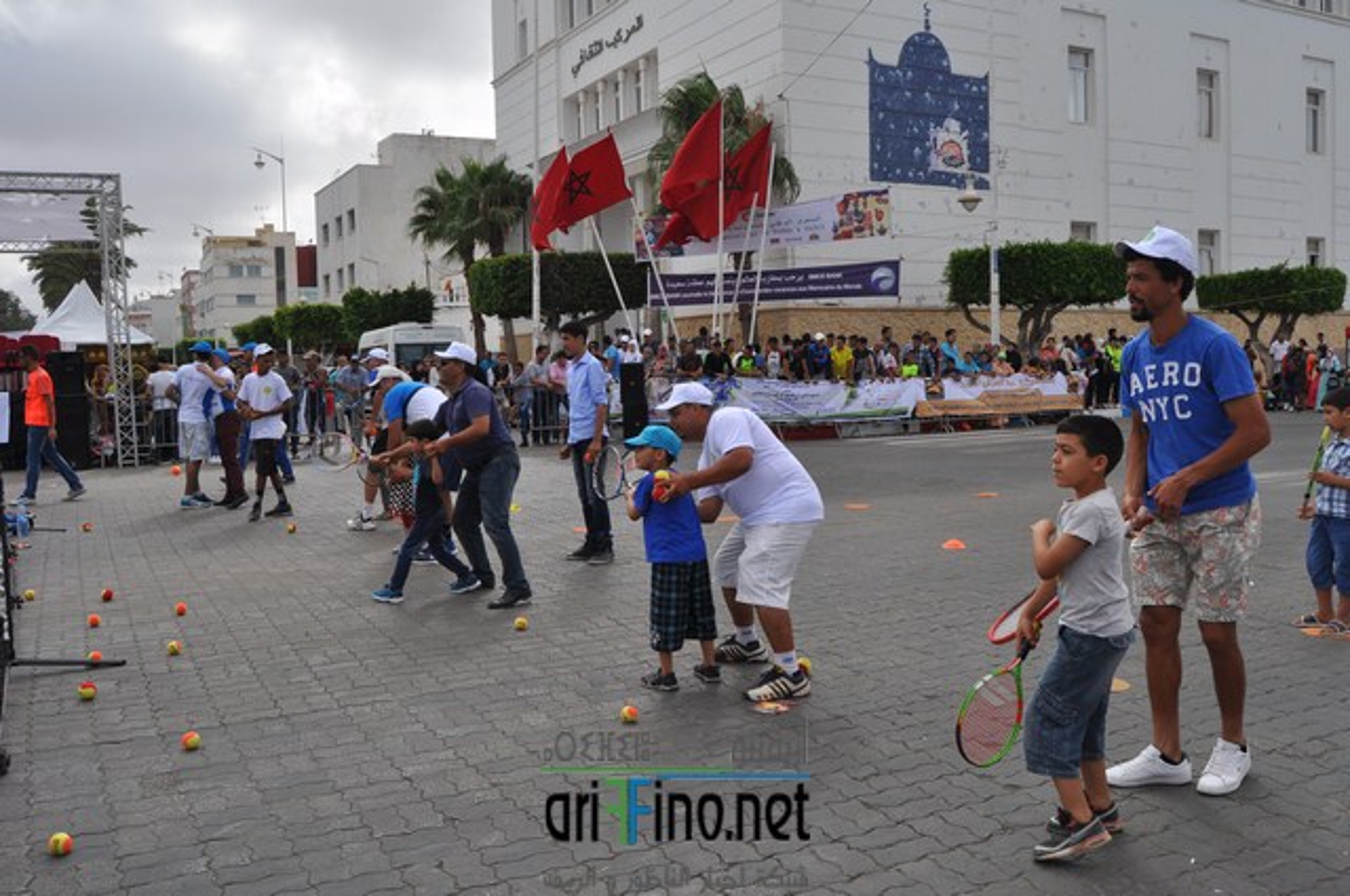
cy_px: 448
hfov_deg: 62.0
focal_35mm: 30
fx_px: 1124
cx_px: 675
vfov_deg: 43.5
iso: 200
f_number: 10
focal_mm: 20
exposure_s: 1/400
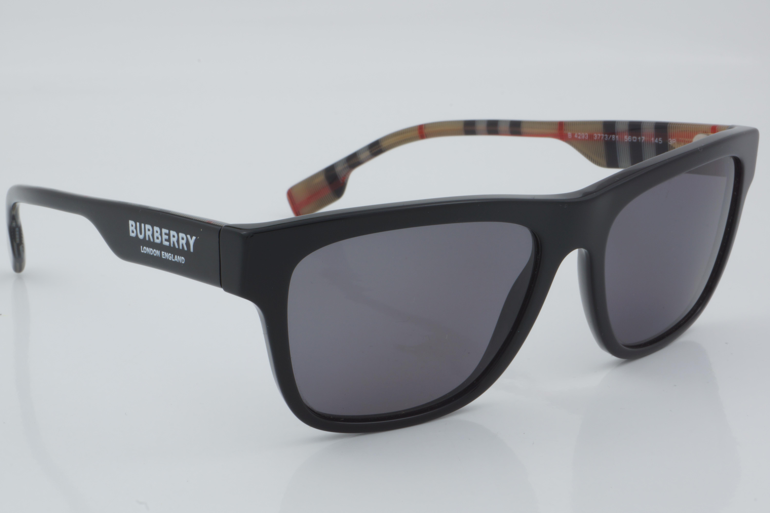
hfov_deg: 24.6
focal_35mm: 82
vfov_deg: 16.6
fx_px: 1764
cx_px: 385
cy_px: 256
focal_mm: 55
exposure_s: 1/4
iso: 100
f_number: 32
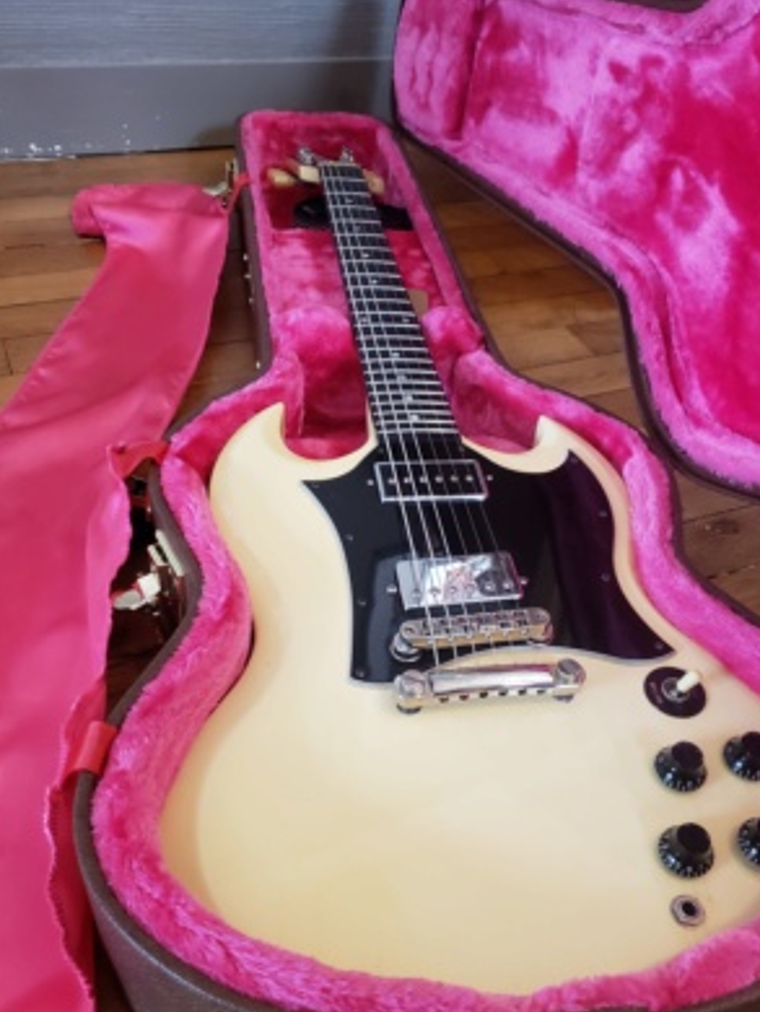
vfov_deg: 56.6
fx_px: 936
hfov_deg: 44.1
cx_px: 431
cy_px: 568
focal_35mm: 32
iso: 320
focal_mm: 4.3
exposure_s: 1/33
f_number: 1.5
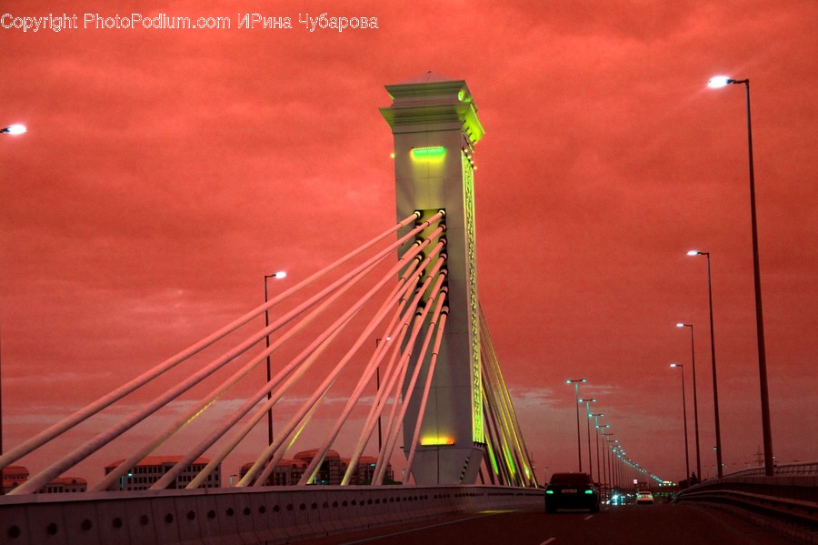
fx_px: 1703
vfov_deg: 18.2
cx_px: 409
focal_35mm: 75
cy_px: 272
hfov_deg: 27.0
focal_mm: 75
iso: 1600
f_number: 2.8
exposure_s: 1/125
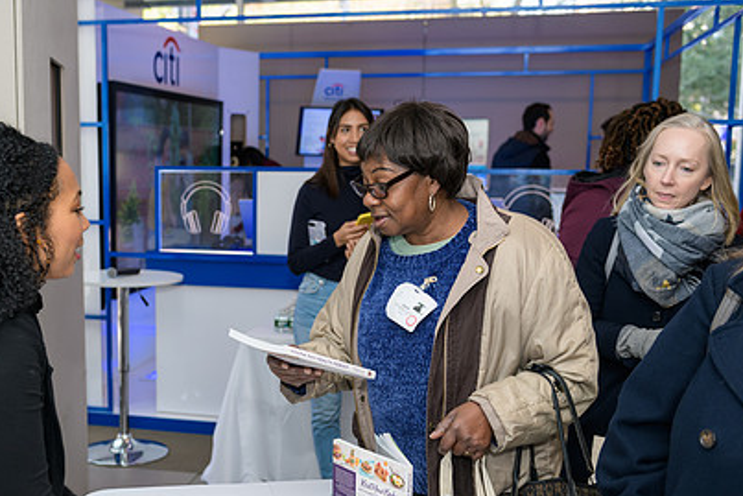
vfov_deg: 29.2
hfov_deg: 42.3
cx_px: 258
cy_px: 296
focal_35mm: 46
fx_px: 950
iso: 200
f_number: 3.2
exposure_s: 1/125
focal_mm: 32
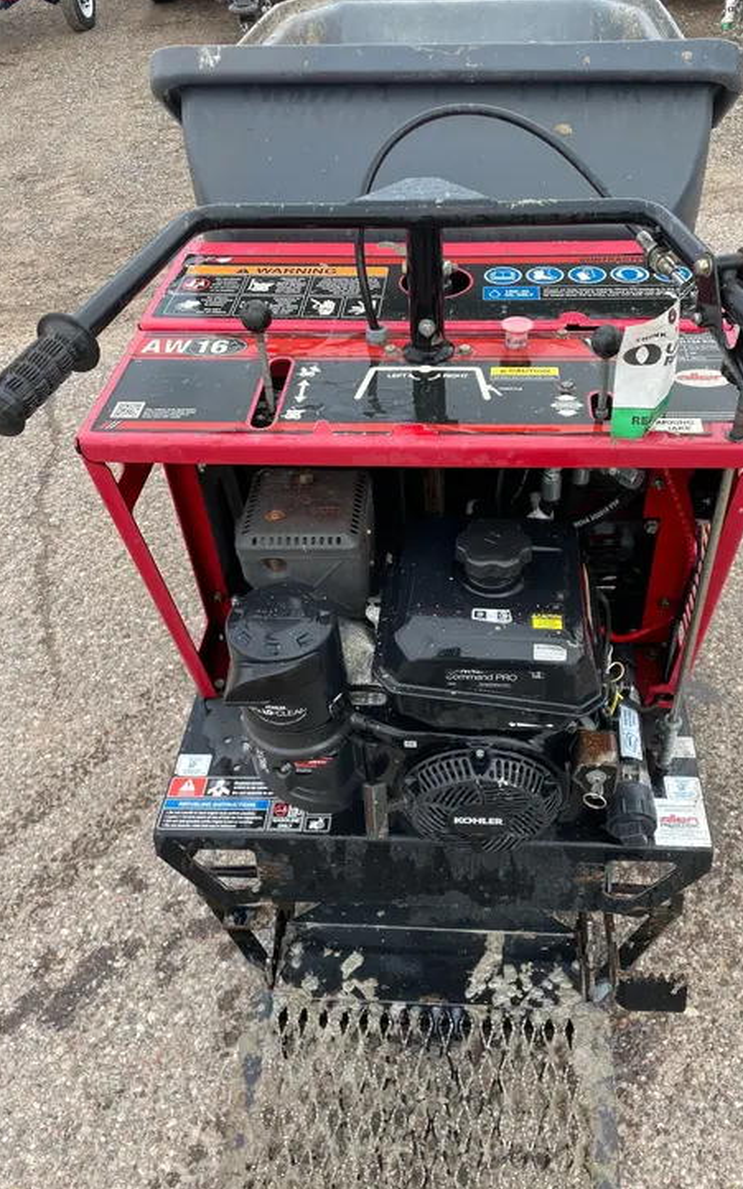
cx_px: 437
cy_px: 600
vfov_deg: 66.5
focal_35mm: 28
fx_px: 908
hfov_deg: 44.3
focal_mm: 4.2
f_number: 1.6
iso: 32
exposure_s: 1/419
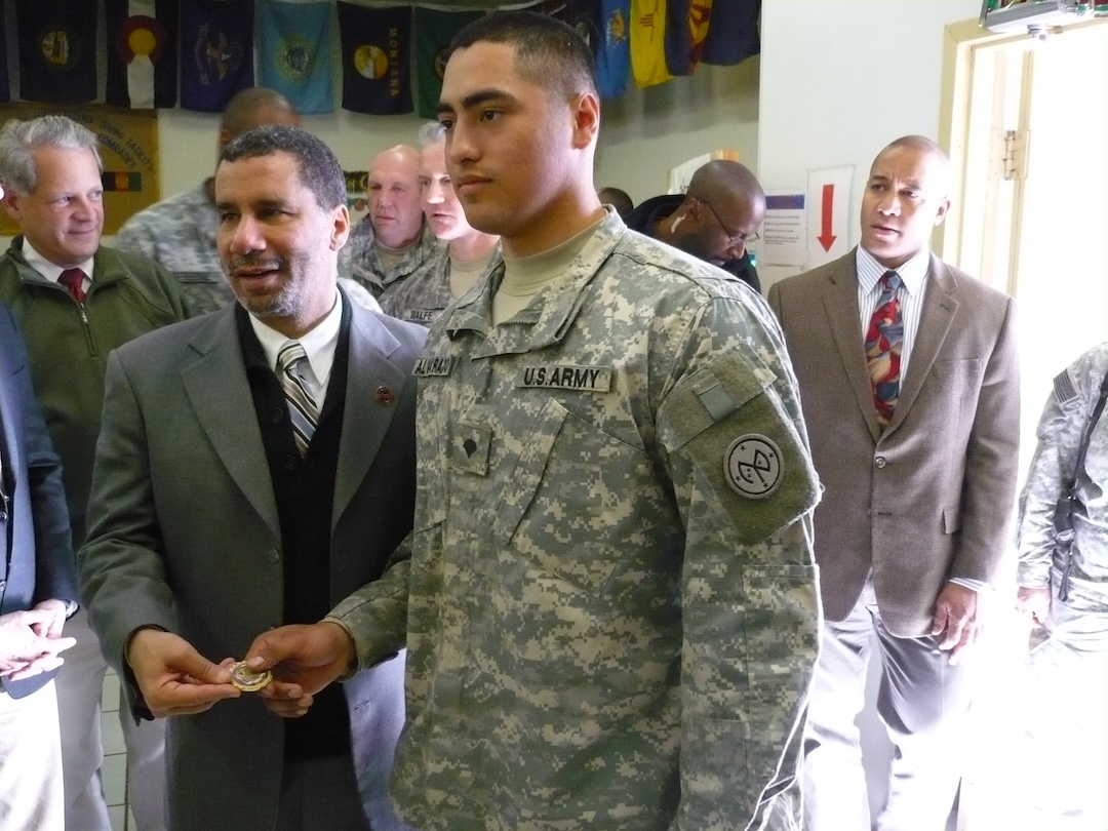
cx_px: 554
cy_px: 416
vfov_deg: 40.7
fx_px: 1120
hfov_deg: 52.6
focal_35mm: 35
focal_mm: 5.8
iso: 400
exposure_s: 1/30
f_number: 2.8
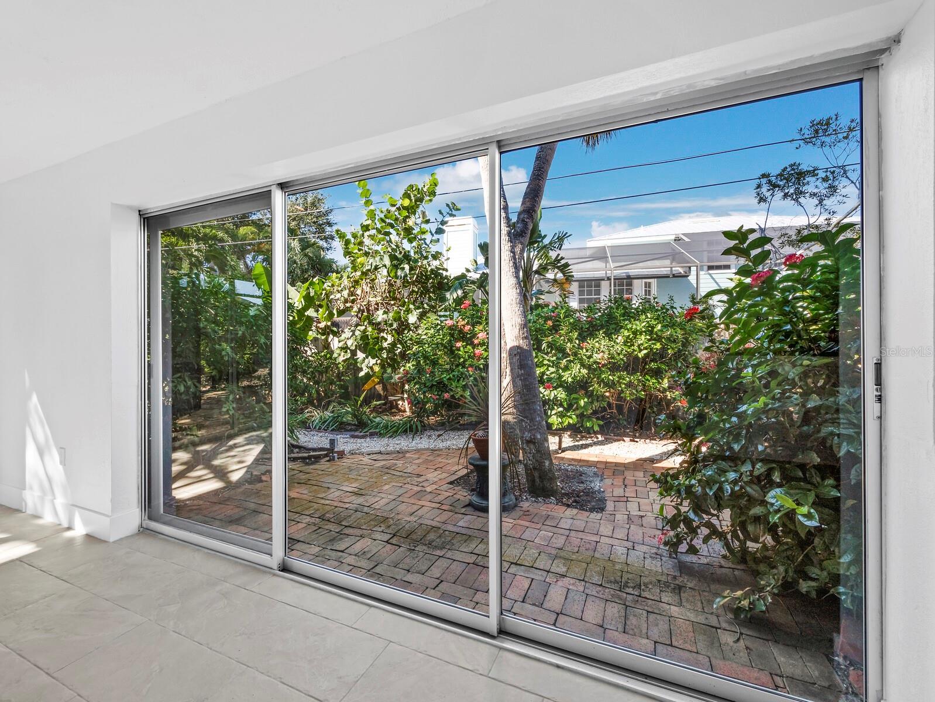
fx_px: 378
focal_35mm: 14
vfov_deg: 85.7
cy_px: 351
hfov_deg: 102.0
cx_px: 468
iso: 200
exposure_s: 1/8
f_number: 11
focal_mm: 7
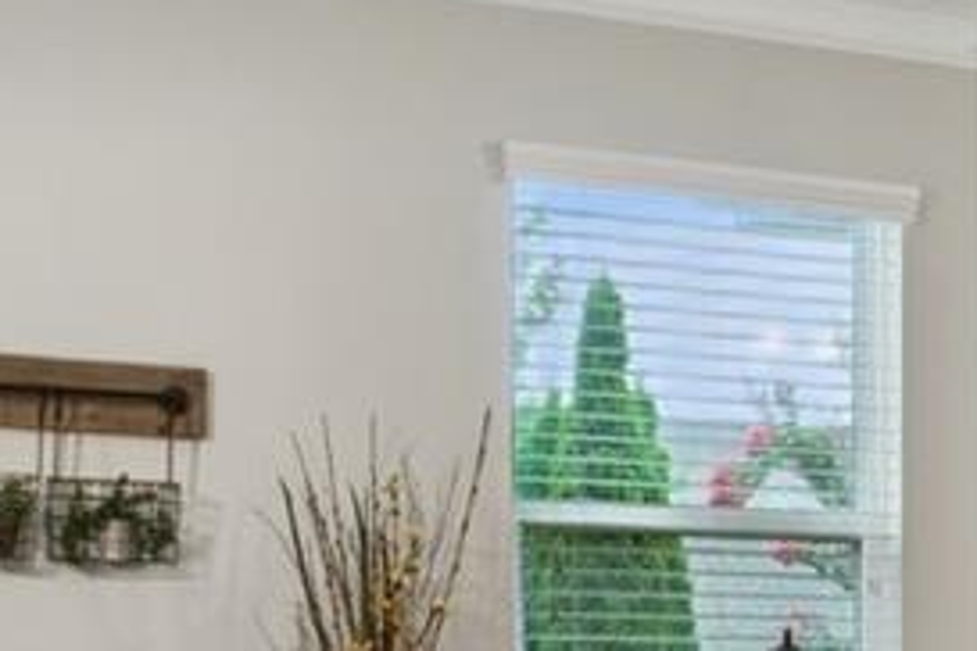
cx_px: 1303
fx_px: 3379
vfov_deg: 10.8
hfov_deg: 15.6
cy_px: 807
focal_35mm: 125
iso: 100
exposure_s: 1
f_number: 13
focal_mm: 16.6
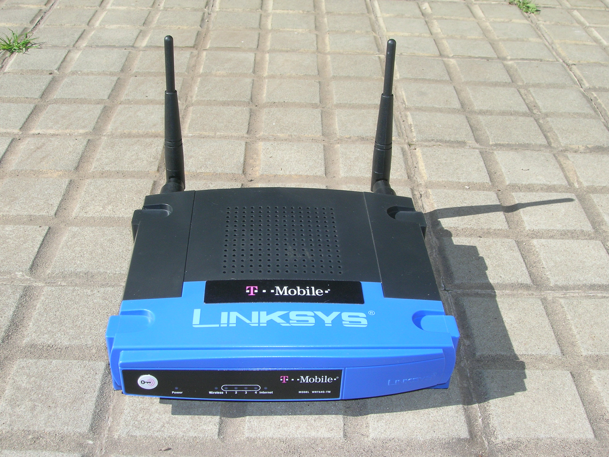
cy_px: 228
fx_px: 739
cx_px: 304
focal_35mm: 42
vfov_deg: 34.3
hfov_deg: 44.8
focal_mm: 7
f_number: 5.2
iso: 50
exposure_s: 1/216
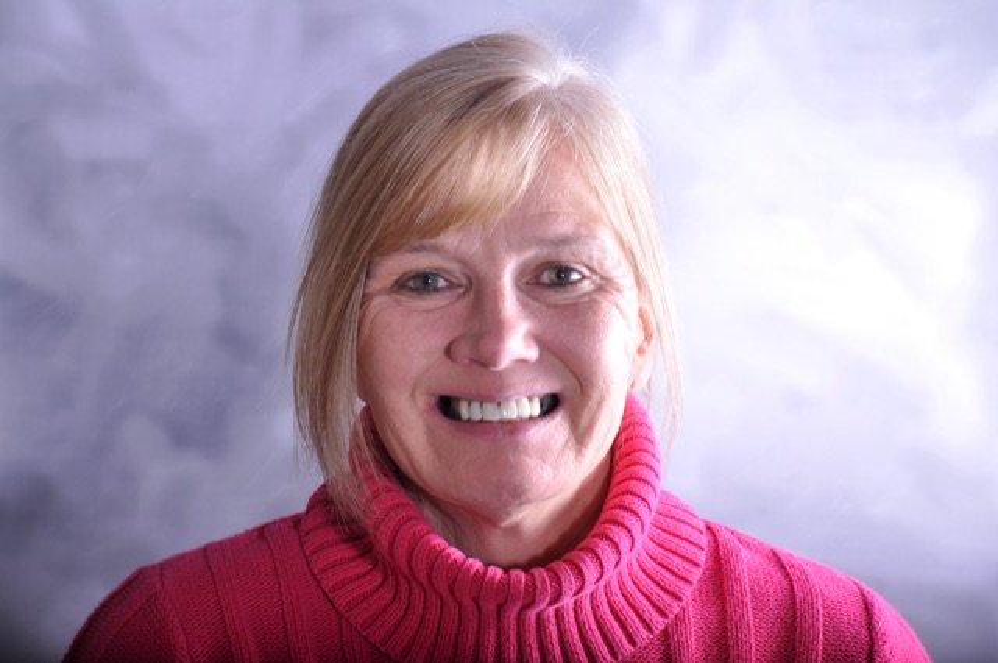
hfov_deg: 13.1
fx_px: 4361
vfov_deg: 8.7
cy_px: 332
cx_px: 499
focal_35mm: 158
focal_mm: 105
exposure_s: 1/200
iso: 200
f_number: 8
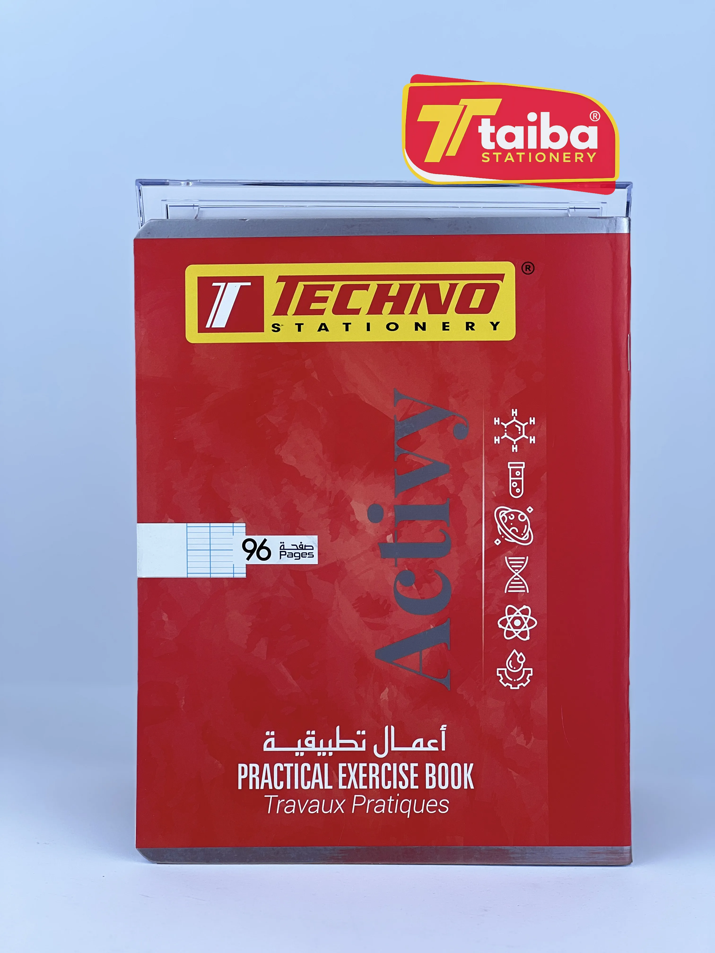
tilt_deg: -10.3
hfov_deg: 19.1
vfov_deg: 25.3
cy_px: 476
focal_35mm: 77
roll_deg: -0.4
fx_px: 2121
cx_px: 358
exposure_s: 1/194
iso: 25
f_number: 2.8
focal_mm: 9
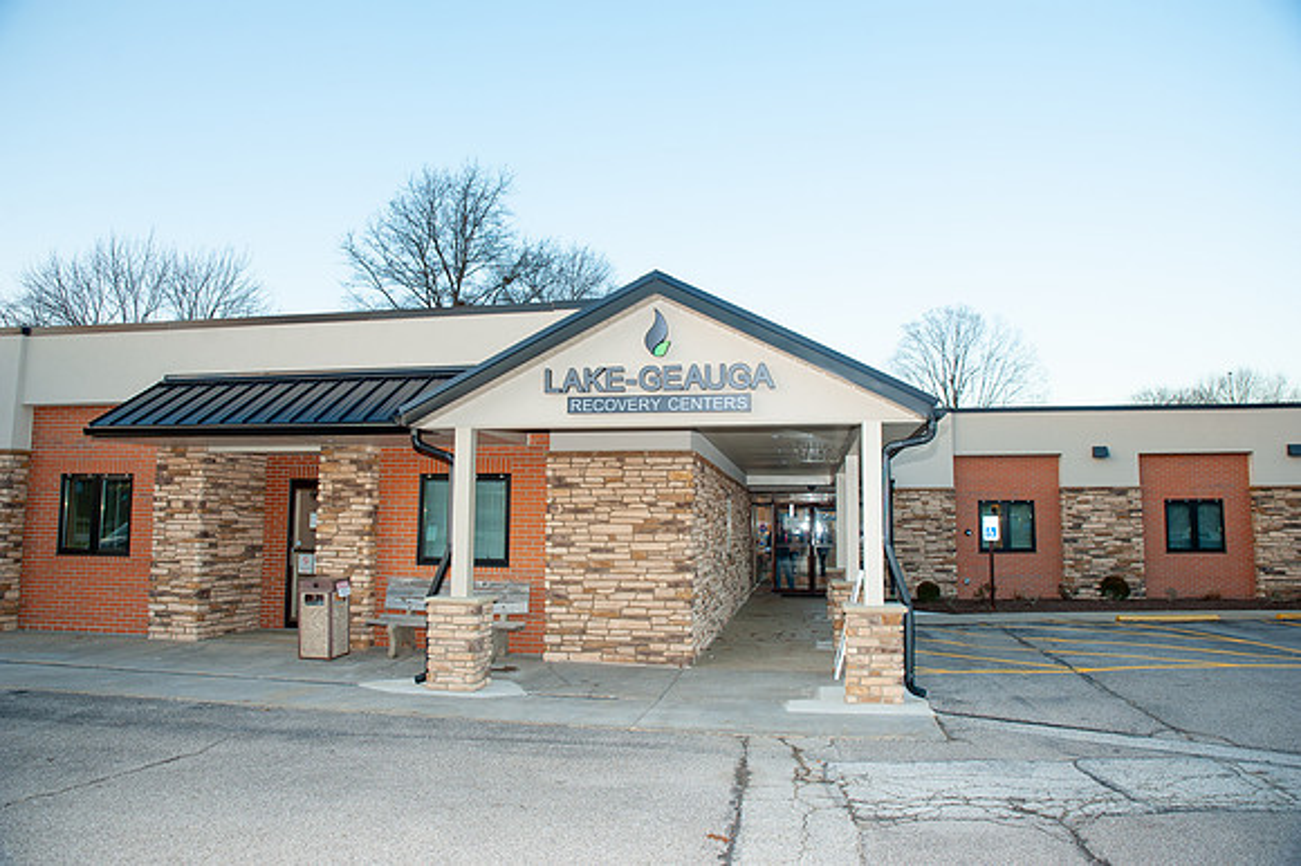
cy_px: 433
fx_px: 867
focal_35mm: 24
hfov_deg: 73.8
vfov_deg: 53.1
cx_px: 650
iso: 400
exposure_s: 1/250
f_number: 5
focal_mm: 24
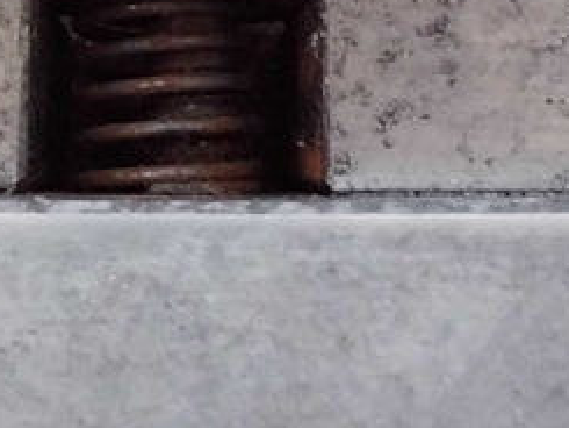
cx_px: 190
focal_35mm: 68
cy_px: -72
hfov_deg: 28.4
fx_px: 1118
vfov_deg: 20.4
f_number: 3.5
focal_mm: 4.6
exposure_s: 1/15
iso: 800
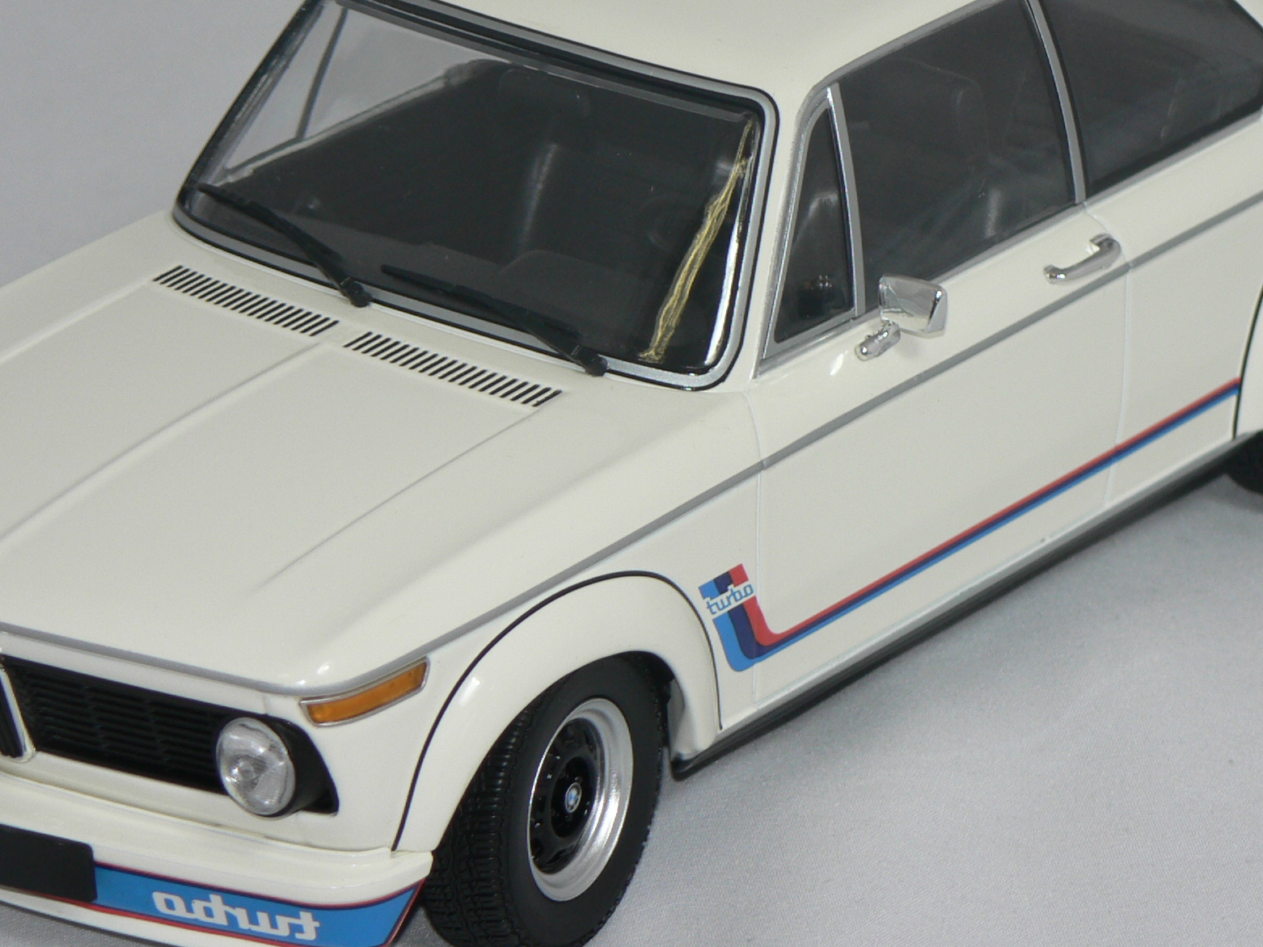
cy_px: 348
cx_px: 653
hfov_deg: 9.3
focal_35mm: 213
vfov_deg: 7.0
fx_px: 7773
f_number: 3.2
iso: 80
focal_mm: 21.6
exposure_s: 1/60
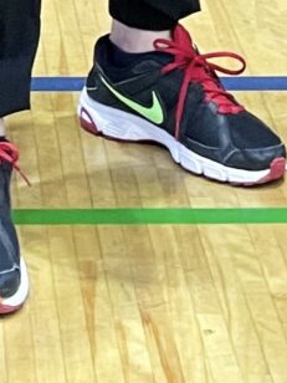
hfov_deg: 9.2
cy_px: -745
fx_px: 1791
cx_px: 109
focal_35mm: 162
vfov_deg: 9.6
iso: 160
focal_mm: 4.2
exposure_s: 1/50
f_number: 1.6
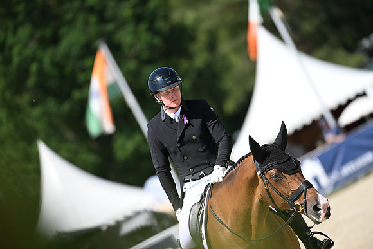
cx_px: 186
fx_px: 4145
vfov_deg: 3.4
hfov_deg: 5.2
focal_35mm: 400
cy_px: 124
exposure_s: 1/1600
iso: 400
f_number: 5
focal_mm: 400
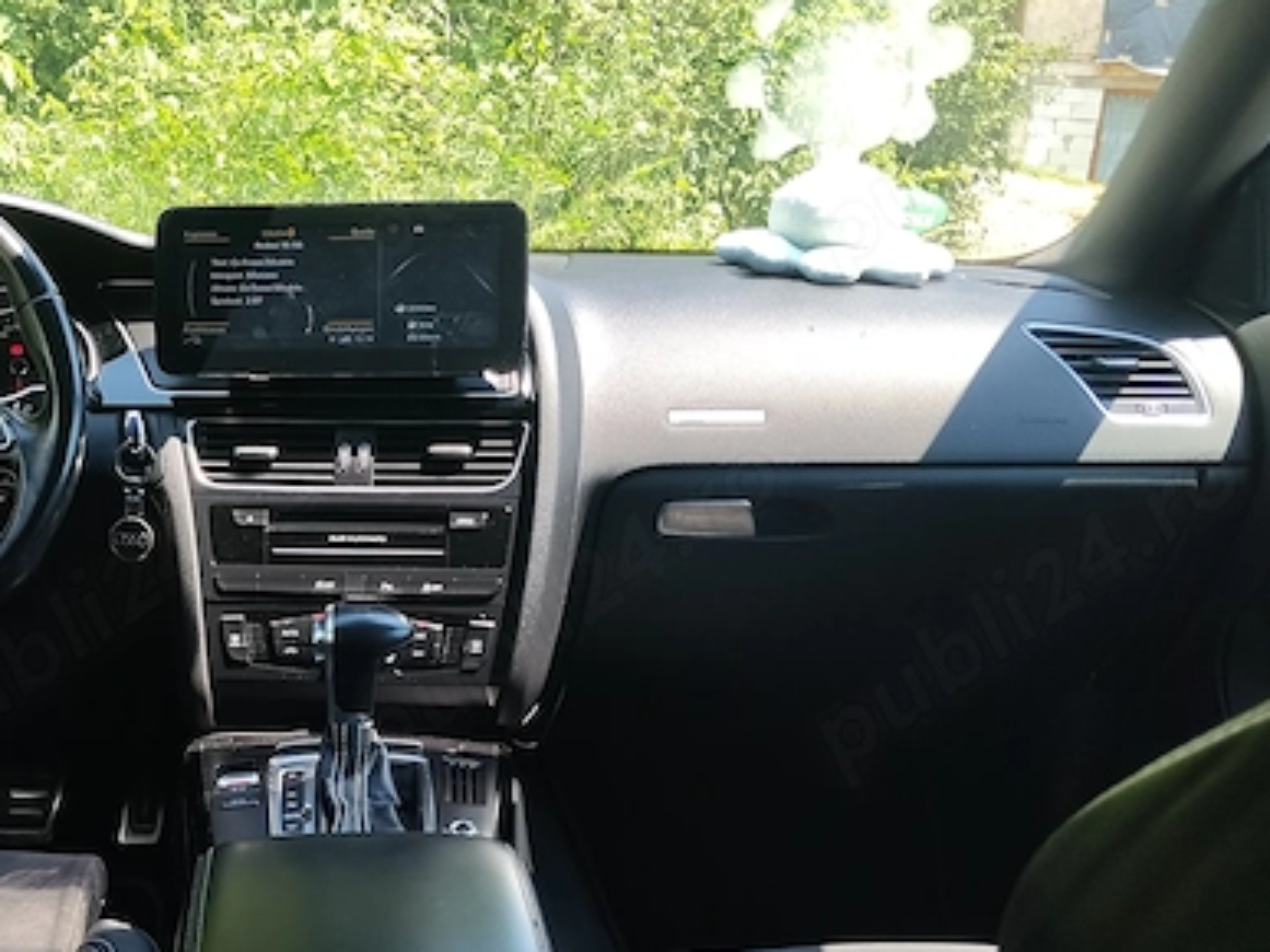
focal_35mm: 45
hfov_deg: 41.0
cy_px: 643
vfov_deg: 31.9
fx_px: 1650
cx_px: 335
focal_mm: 4.22
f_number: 1.8
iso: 50
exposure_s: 1/174
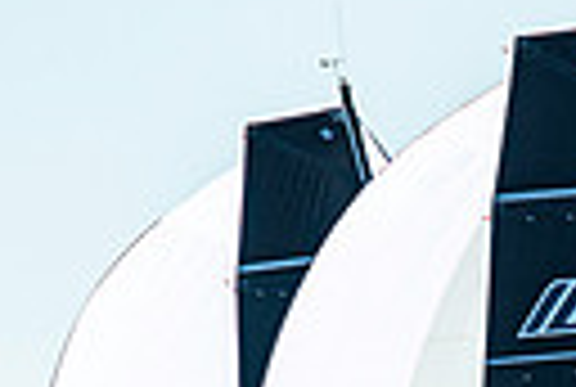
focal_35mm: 2055
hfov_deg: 1.0
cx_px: 652
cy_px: 664
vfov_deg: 0.7
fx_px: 32957
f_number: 5
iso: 320
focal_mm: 300
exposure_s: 1/2500
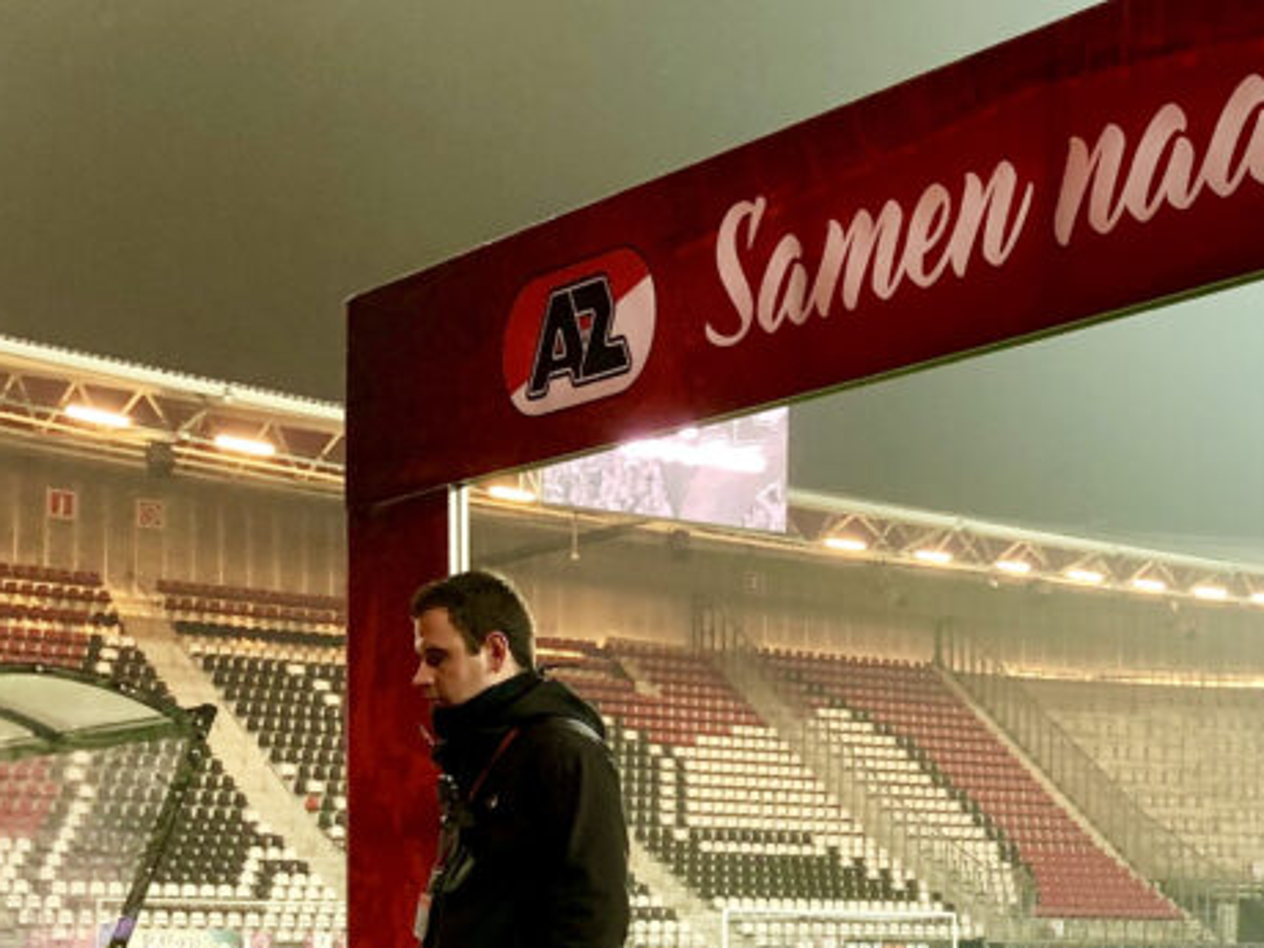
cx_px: 1063
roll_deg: +0.0
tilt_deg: +1.2
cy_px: 929
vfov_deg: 19.6
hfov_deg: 26.1
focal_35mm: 73
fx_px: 2666
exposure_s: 1/17
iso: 50
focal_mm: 4
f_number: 1.8
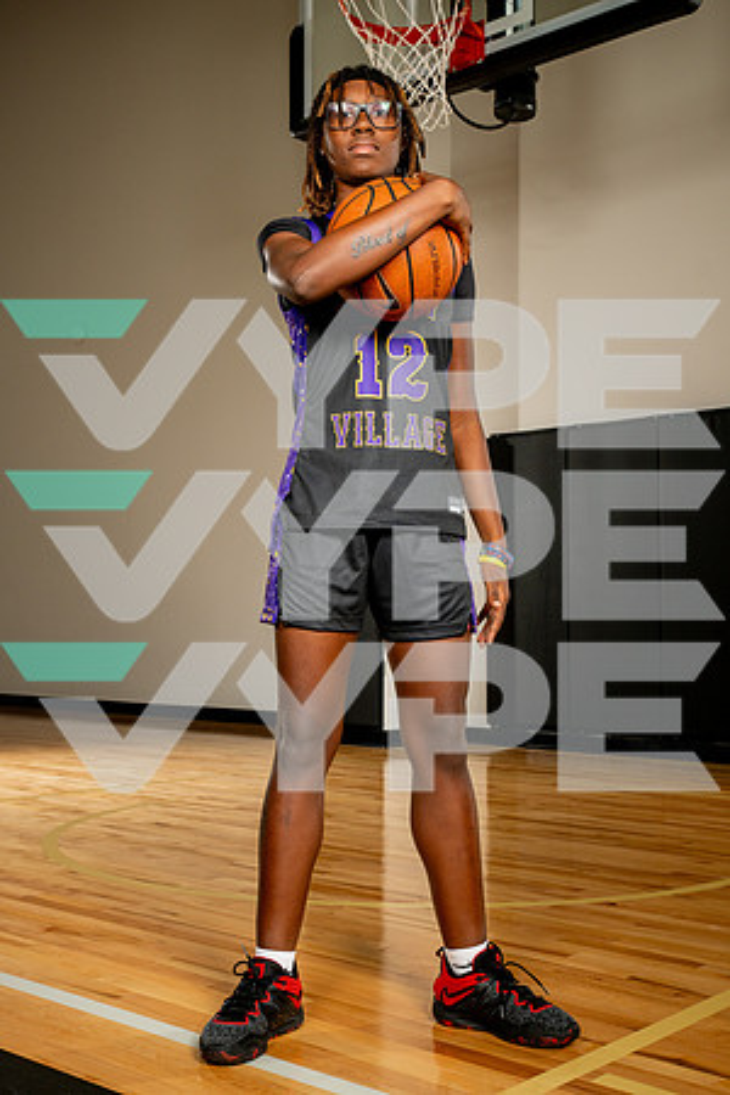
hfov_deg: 30.5
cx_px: 365
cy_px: 548
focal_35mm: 44
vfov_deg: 44.5
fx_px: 1338
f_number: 8
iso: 250
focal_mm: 44
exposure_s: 1/500
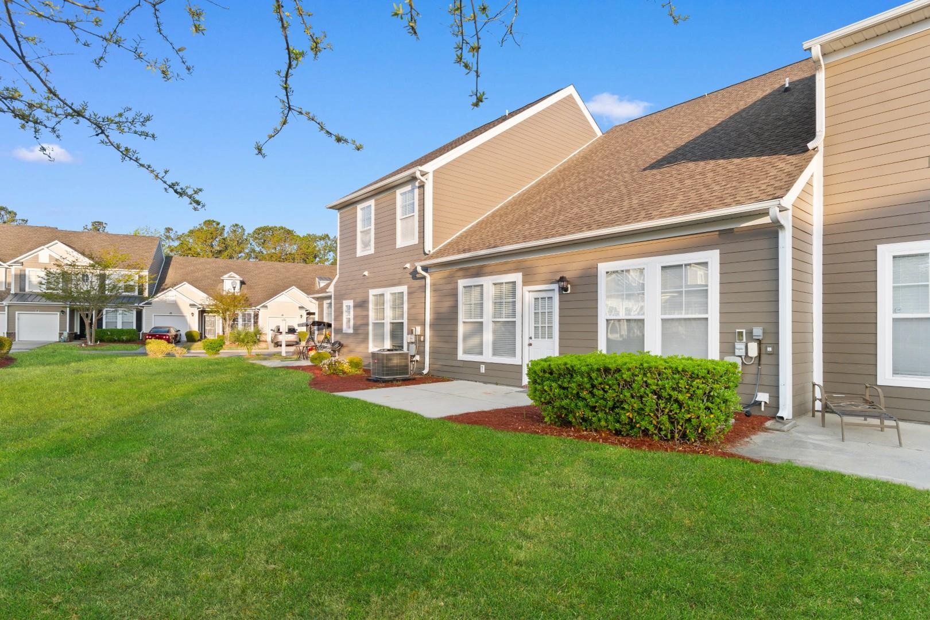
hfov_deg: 90.0
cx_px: 465
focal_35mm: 18
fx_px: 465
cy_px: 310
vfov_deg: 67.4
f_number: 4.8
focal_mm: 12
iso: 100
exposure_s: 1/80
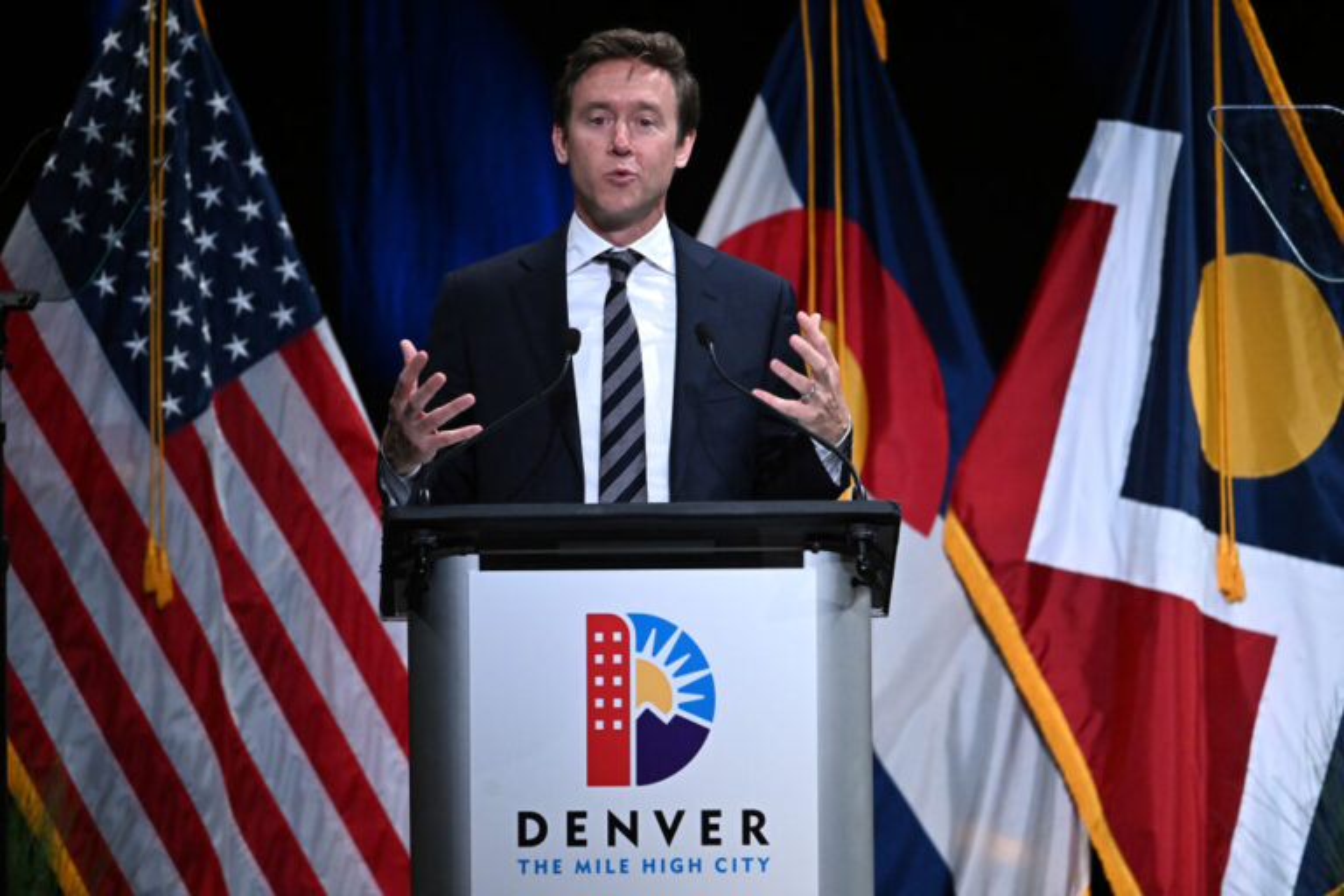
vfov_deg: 3.4
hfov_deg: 5.2
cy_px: 448
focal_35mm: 400
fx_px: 14932
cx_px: 672
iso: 5000
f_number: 5
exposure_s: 1/500
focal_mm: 400
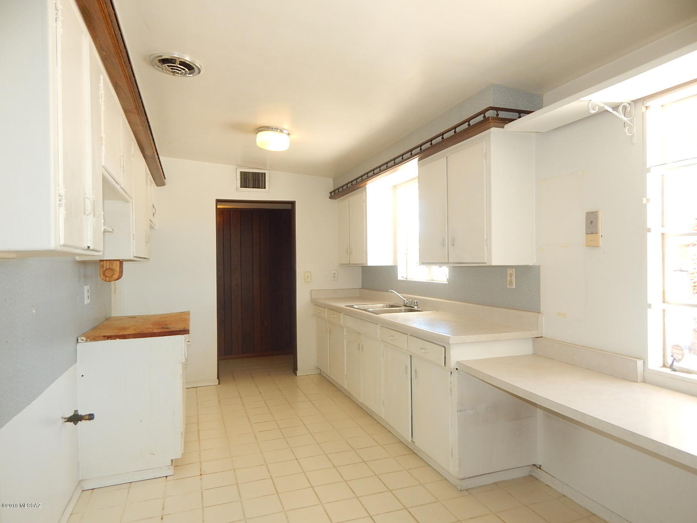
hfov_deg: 76.4
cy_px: 262
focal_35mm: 22
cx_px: 348
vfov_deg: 61.1
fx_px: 443
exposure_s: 1/60
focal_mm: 4
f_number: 3
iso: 125
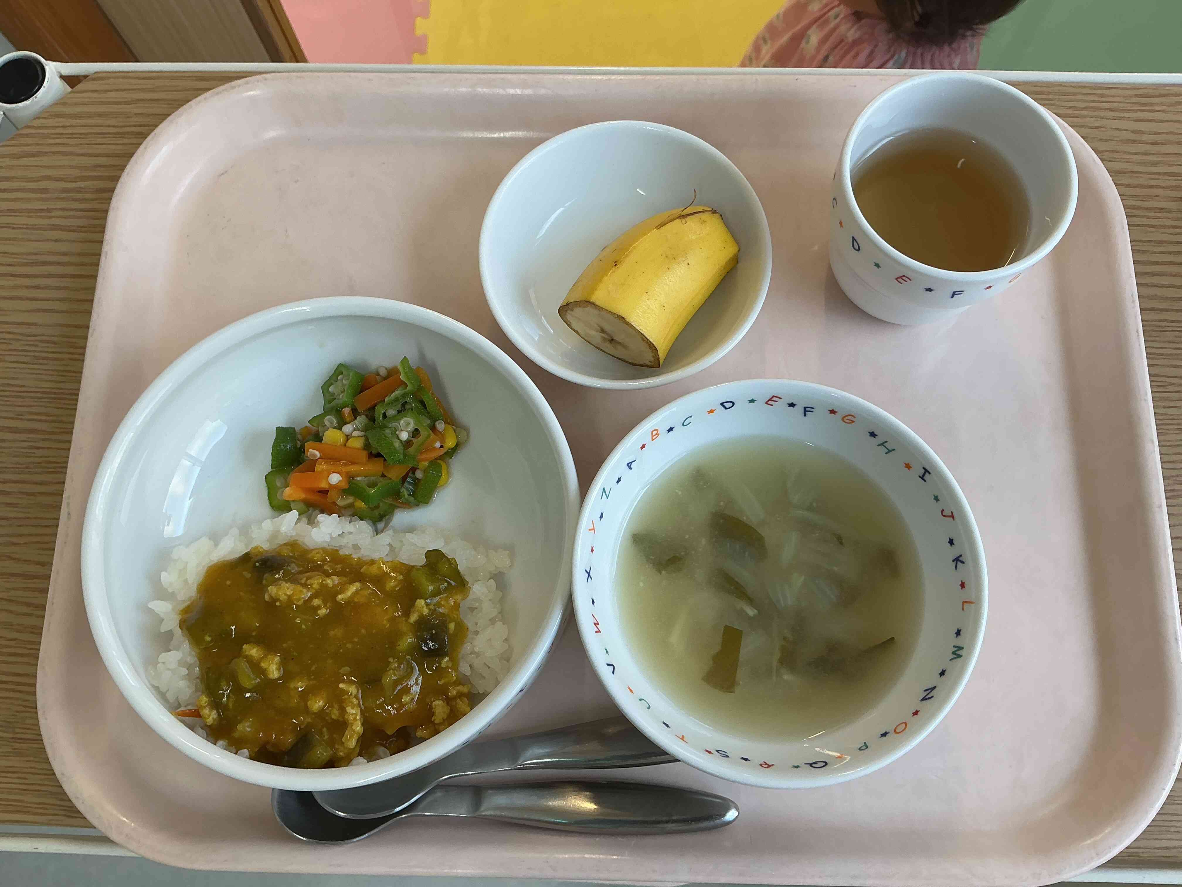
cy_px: 444
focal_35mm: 29
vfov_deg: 48.2
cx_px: 591
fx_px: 990
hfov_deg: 61.7
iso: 20
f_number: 1.8
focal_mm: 3
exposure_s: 1/100
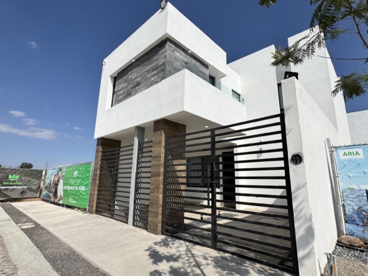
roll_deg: -0.5
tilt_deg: +12.9
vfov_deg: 85.7
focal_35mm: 14
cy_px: 138
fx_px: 149
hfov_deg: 102.1
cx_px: 184
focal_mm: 2.22
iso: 40
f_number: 2.2
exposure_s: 1/4367
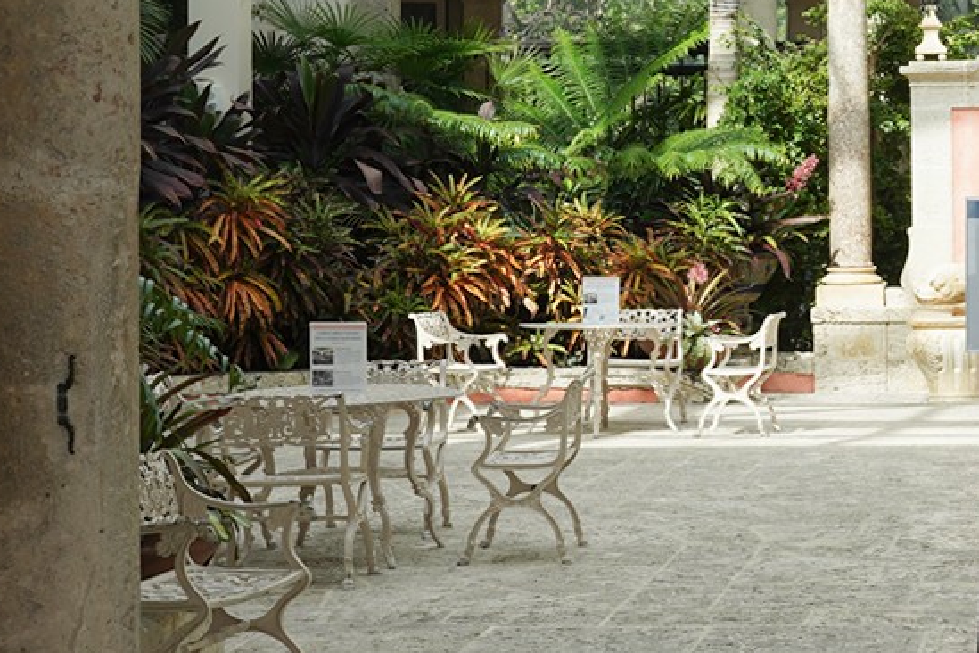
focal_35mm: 102
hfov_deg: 19.2
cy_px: 236
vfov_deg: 13.4
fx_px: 2774
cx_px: 1072
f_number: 14
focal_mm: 28
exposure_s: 1/80
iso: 200
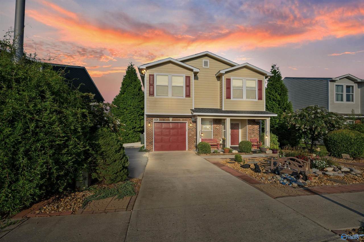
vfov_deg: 73.6
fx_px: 162
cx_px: 182
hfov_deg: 96.8
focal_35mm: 16
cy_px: 121
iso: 100
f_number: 6.3
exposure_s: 1/640
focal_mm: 16
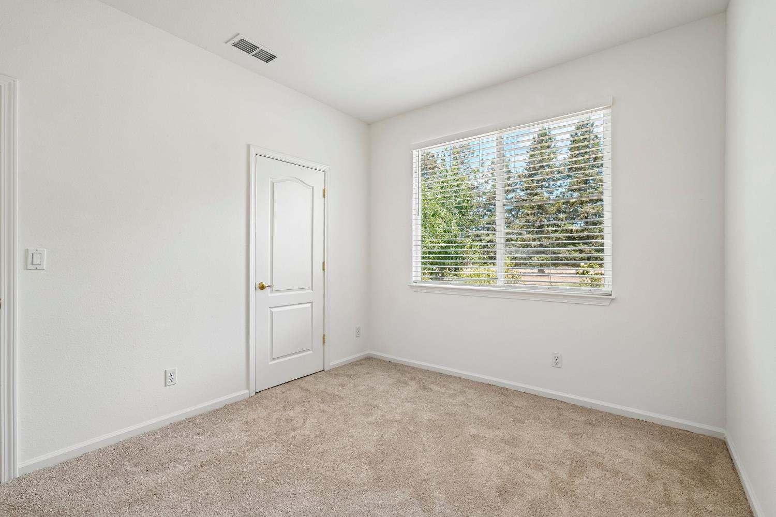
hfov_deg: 95.0
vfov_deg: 72.0
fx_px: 356
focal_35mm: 16
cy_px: 258
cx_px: 388
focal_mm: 16.5
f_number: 8
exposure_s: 1/25
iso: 400
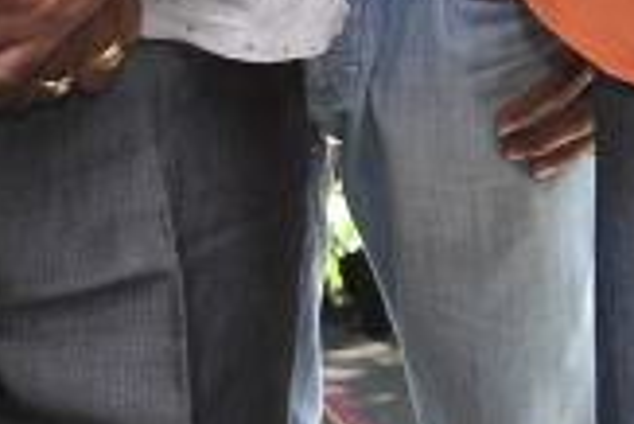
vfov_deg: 5.6
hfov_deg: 8.2
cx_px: 1276
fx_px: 4195
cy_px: -632
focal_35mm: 238
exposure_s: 1/160
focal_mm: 38
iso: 250
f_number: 5
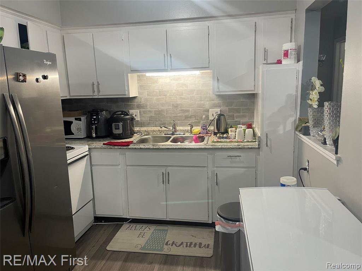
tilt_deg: -10.1
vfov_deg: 53.1
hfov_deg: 67.3
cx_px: 181
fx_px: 272
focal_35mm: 26
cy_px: 136
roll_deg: +1.7
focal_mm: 5.1
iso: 100
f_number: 1.6
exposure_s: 1/60
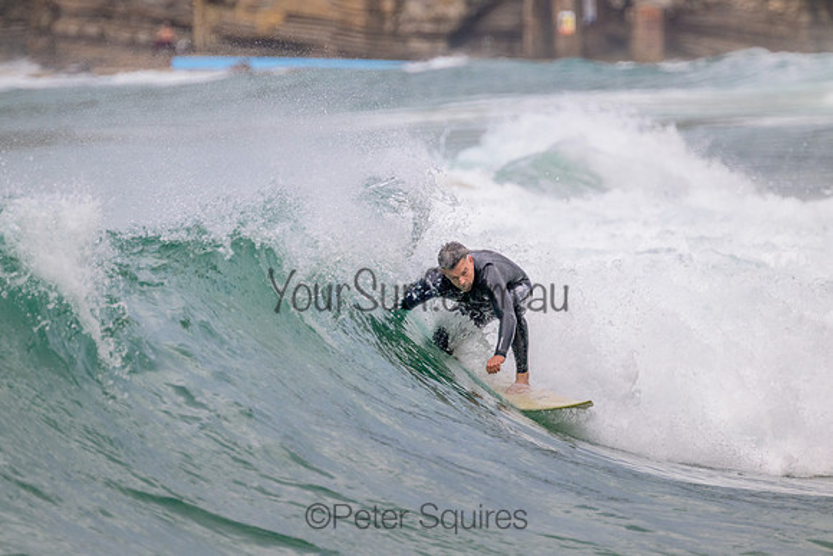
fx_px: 18515
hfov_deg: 2.6
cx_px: 416
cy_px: 278
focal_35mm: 800
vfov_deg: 1.7
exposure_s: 1/2000
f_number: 11
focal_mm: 800
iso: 1600
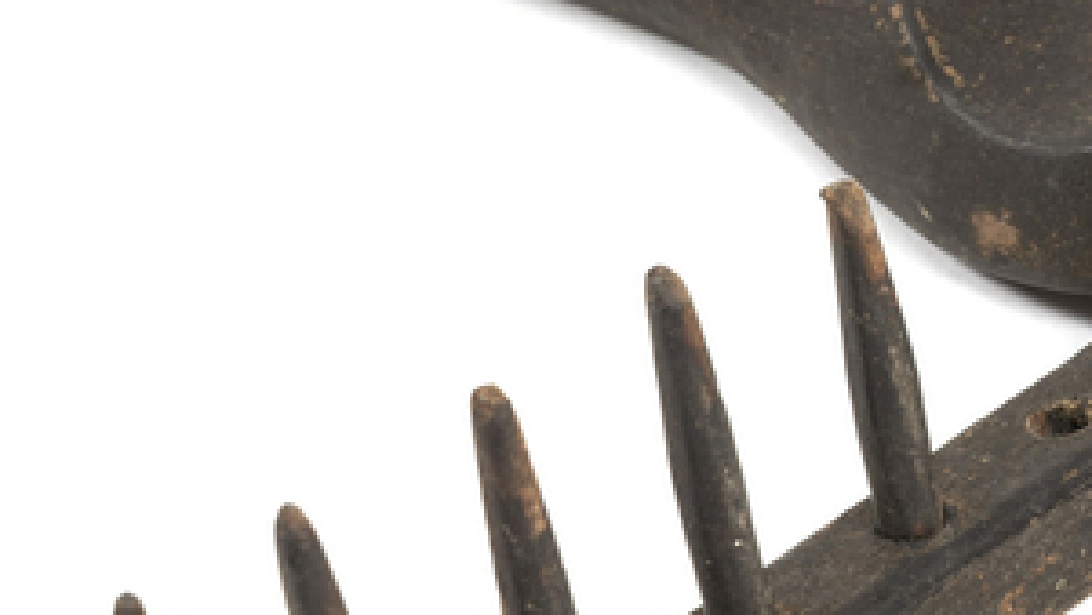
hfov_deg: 10.4
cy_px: 262
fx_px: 5938
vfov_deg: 5.9
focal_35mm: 205
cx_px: 1001
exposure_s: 1/160
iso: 100
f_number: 9
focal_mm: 49
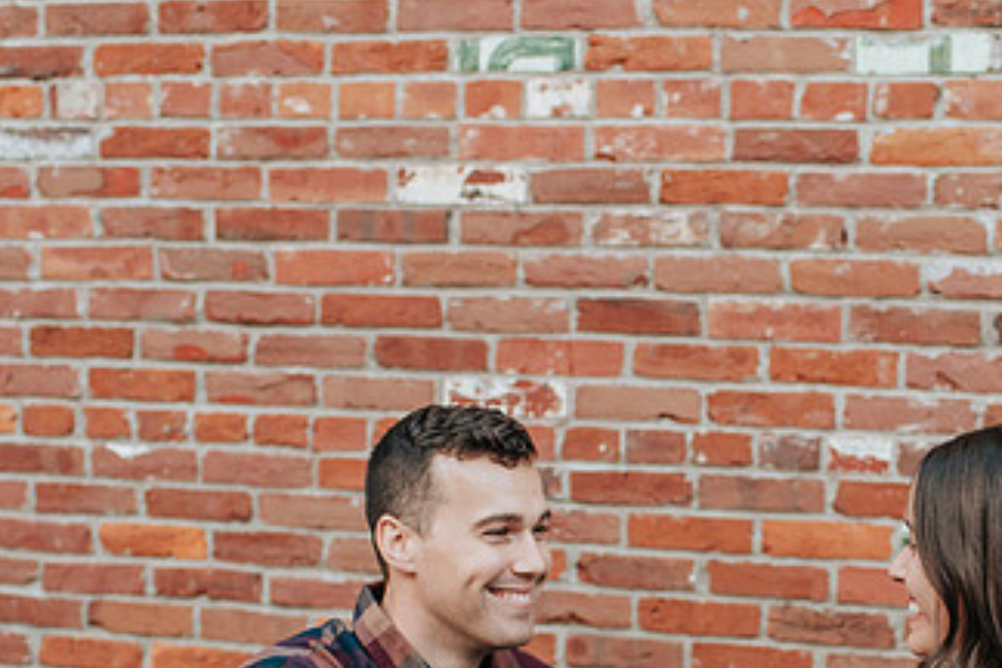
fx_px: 2393
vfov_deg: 15.6
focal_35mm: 86
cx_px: 699
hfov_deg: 23.5
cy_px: 668
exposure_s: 1/400
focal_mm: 35
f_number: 2.8
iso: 900
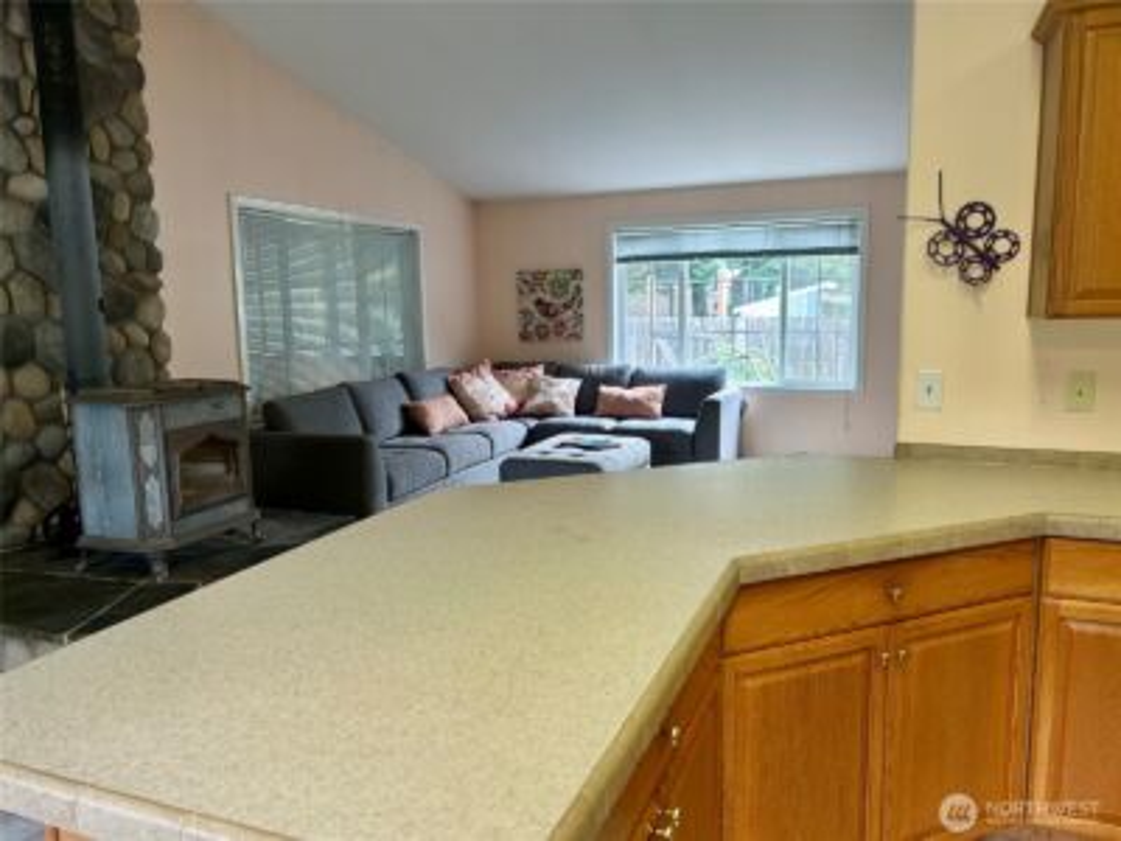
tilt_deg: -9.5
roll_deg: +0.8
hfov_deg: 67.3
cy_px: 420
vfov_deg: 53.1
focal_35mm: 26
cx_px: 560
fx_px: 842
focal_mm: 5.7
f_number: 1.5
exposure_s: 1/60
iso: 64
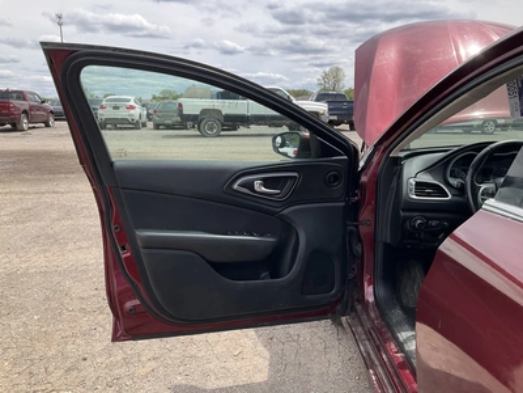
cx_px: 262
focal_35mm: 29
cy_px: 196
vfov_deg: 48.2
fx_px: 438
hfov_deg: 61.7
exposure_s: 1/1279
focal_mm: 3
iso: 25
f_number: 1.8
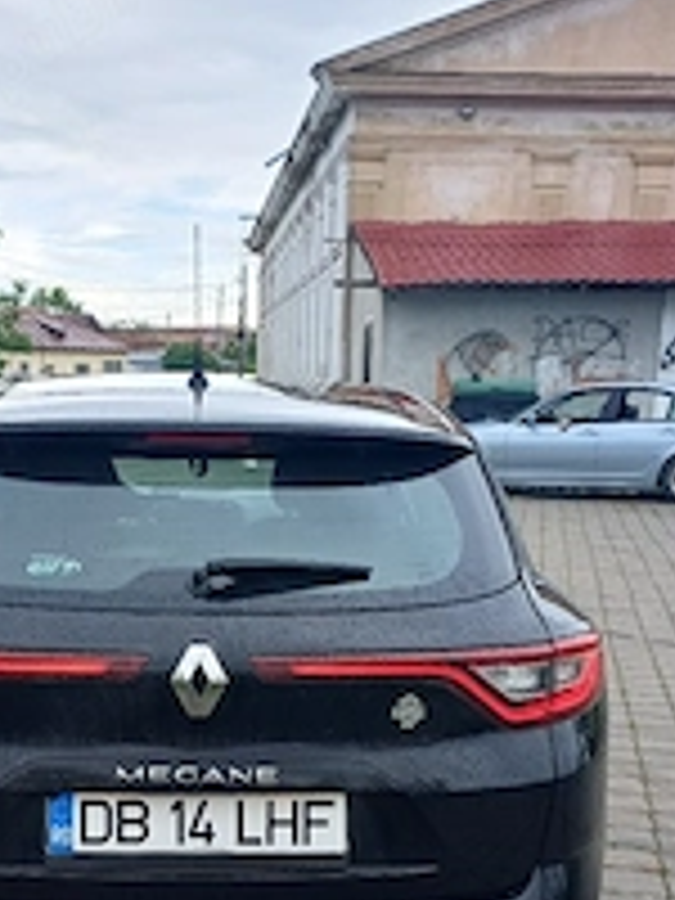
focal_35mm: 50
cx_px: 220
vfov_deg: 36.7
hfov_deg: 28.9
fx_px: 1300
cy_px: 738
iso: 50
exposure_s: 1/345
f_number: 1.8
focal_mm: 4.65
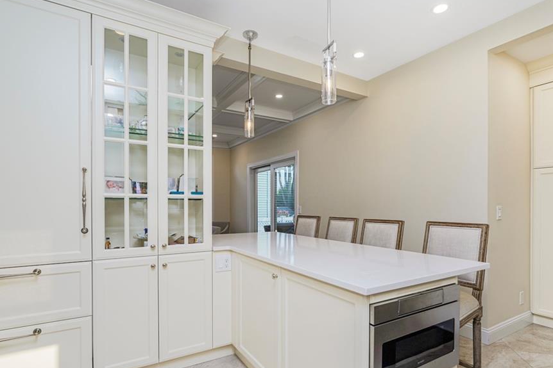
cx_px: 277
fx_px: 292
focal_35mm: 19
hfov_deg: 86.9
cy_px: 211
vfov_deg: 64.2
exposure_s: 1/60
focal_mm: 16
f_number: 5.6
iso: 100
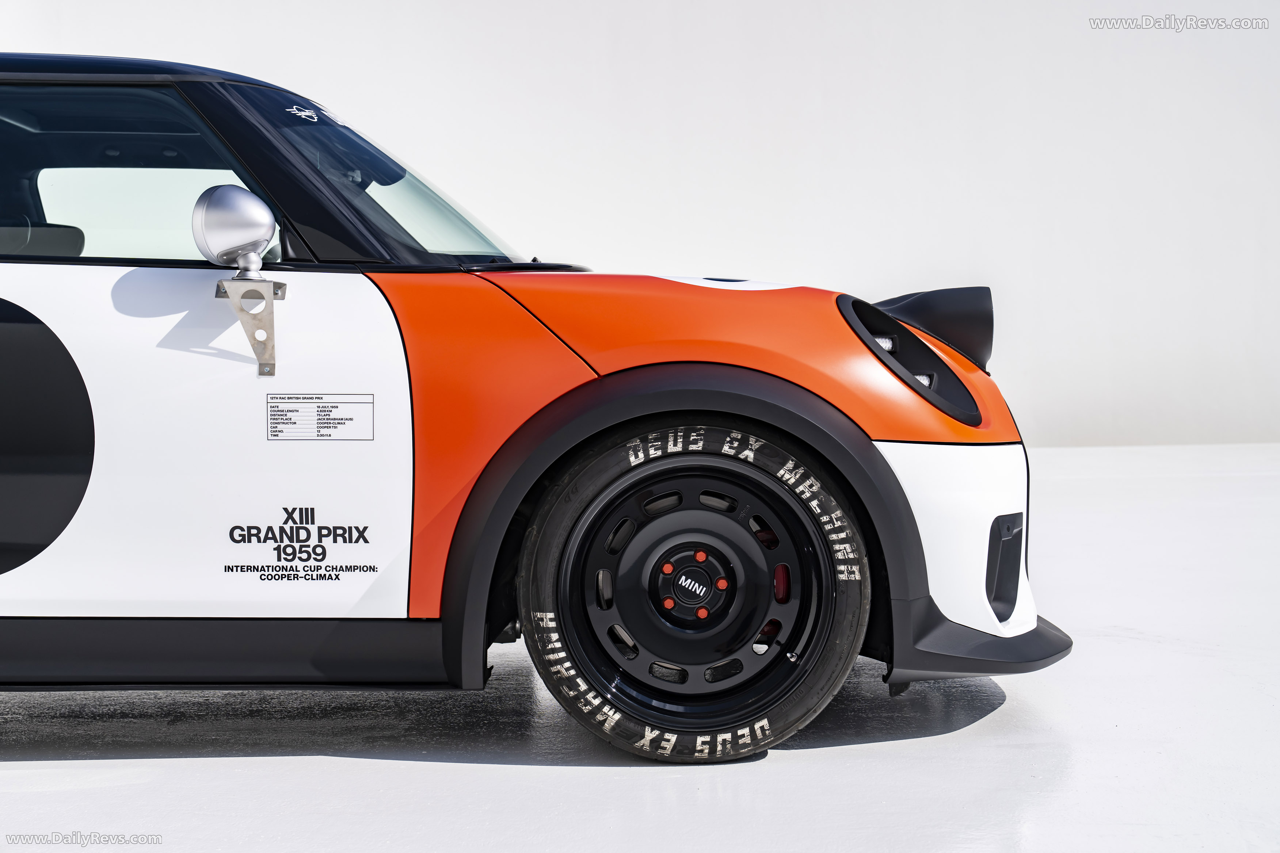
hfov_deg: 42.7
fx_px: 1635
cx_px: 640
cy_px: 426
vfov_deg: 29.2
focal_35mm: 46
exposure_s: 1/400
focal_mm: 46
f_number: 5
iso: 100
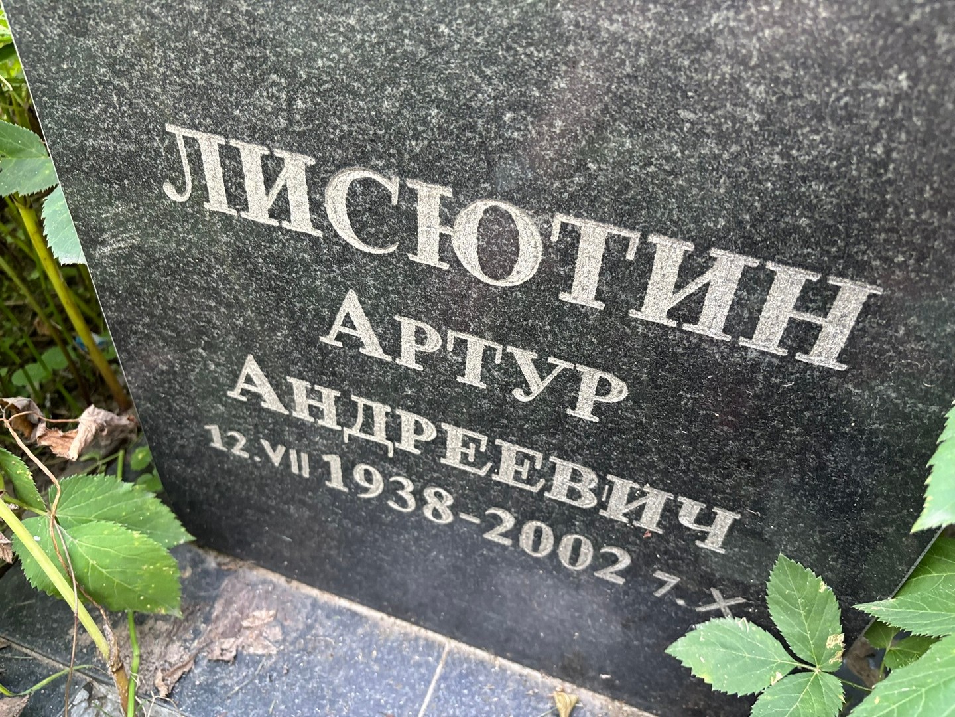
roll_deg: -4.8
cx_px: 478
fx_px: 717
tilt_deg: -41.5
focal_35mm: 26
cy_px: 358
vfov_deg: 53.1
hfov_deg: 67.3
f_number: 1.6
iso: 320
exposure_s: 1/60
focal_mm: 5.96
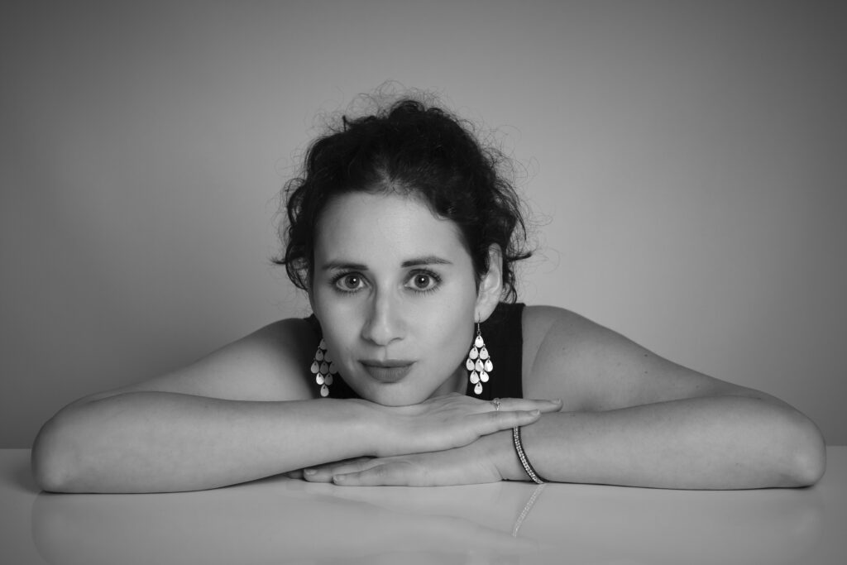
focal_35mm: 84
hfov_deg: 24.2
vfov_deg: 16.3
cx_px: 424
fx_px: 1976
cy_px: 282
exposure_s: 1/250
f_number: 4
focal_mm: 56
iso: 125
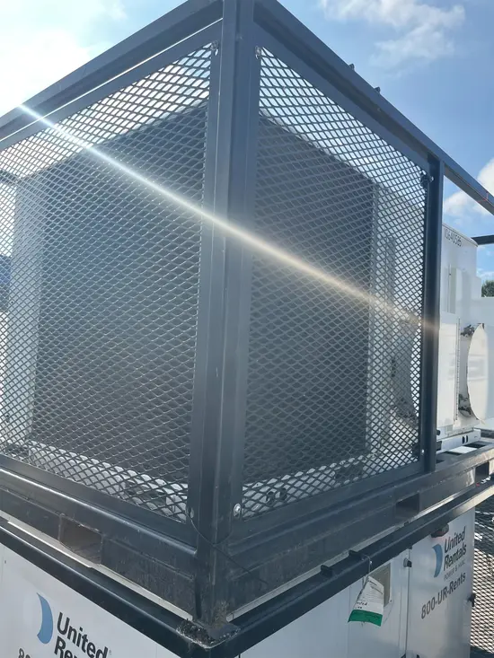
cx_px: 247
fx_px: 495
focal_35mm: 26
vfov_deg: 67.3
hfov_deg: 53.1
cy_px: 329
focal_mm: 5.1
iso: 50
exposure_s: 1/1404
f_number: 1.6
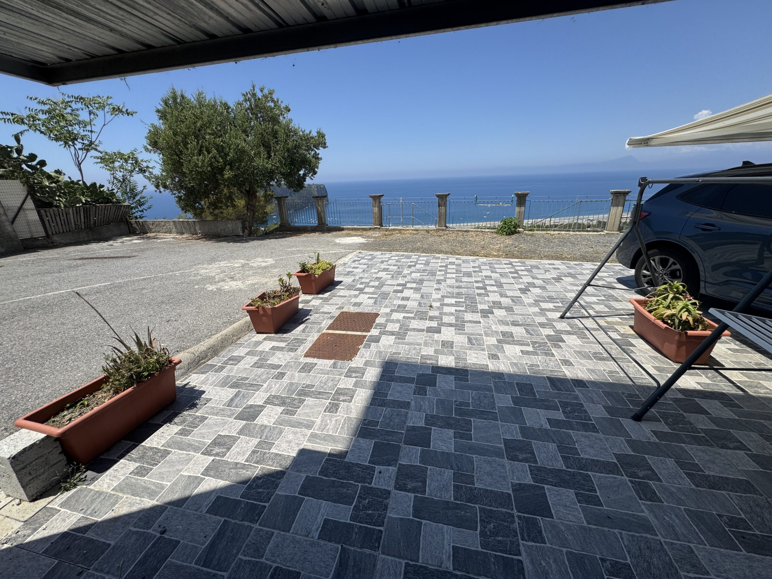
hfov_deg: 102.1
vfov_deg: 85.7
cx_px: 386
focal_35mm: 14
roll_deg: +3.0
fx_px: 312
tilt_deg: -19.7
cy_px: 290
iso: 50
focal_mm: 2.22
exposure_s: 1/3106
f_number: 2.2
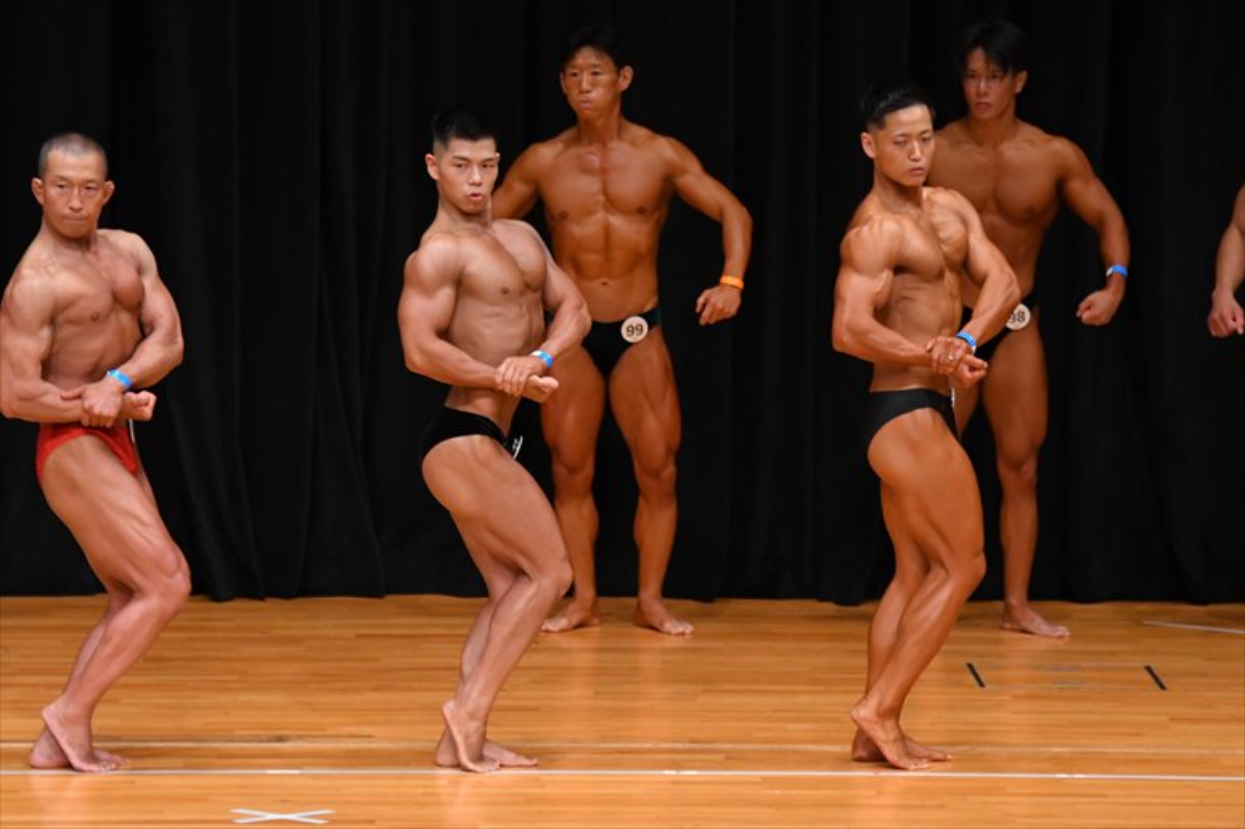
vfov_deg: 5.1
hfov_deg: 7.6
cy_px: 414
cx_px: 622
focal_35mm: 270
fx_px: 9333
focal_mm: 180
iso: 3200
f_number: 5.6
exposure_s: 1/400
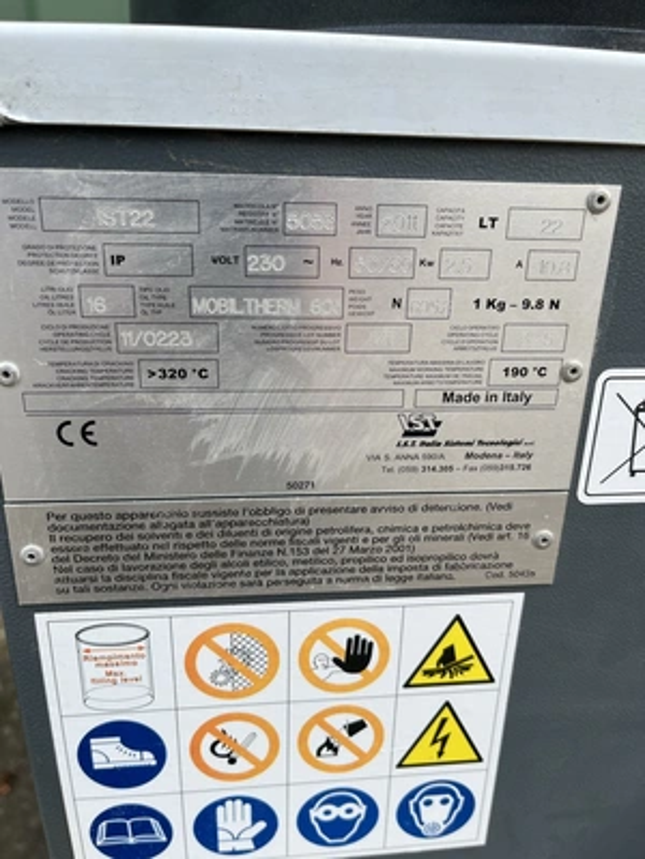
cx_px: 322
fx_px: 646
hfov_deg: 53.1
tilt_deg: -17.7
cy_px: 430
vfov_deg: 67.3
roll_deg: +0.1
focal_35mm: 26
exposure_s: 1/615
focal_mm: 5.1
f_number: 1.6
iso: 50
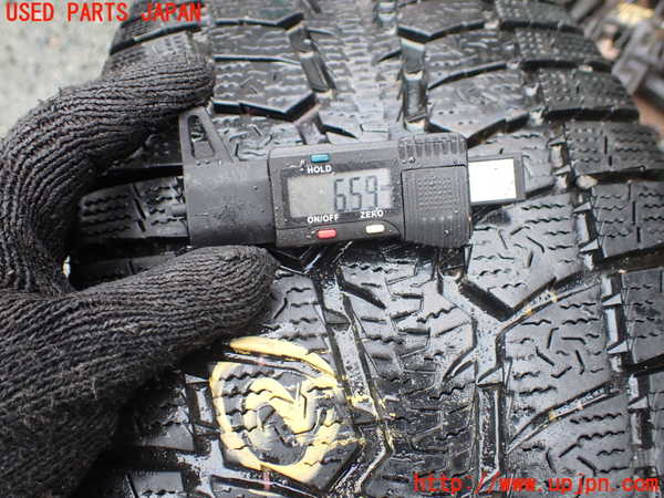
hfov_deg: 60.0
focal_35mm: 30
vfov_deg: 46.8
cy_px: 249
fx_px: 575
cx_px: 332
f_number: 2.3
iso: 160
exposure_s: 1/125
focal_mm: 5.4
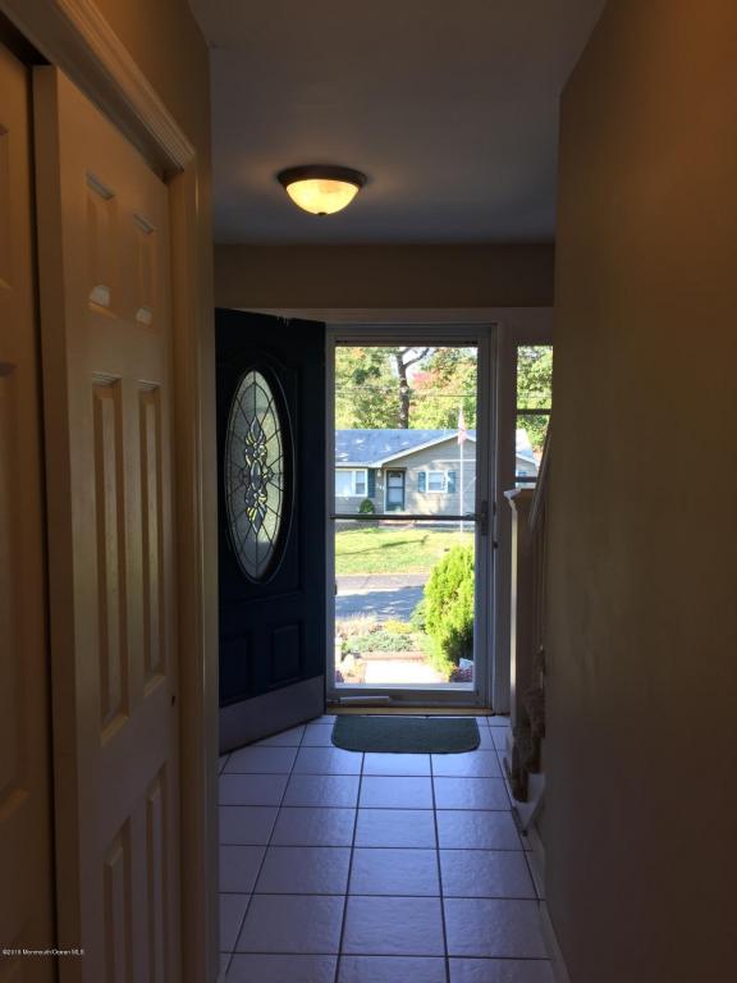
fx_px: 823
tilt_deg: -3.5
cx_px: 368
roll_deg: -0.4
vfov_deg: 61.7
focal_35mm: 29
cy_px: 492
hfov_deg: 48.2
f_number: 2.2
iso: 32
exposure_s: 1/120
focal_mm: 4.15
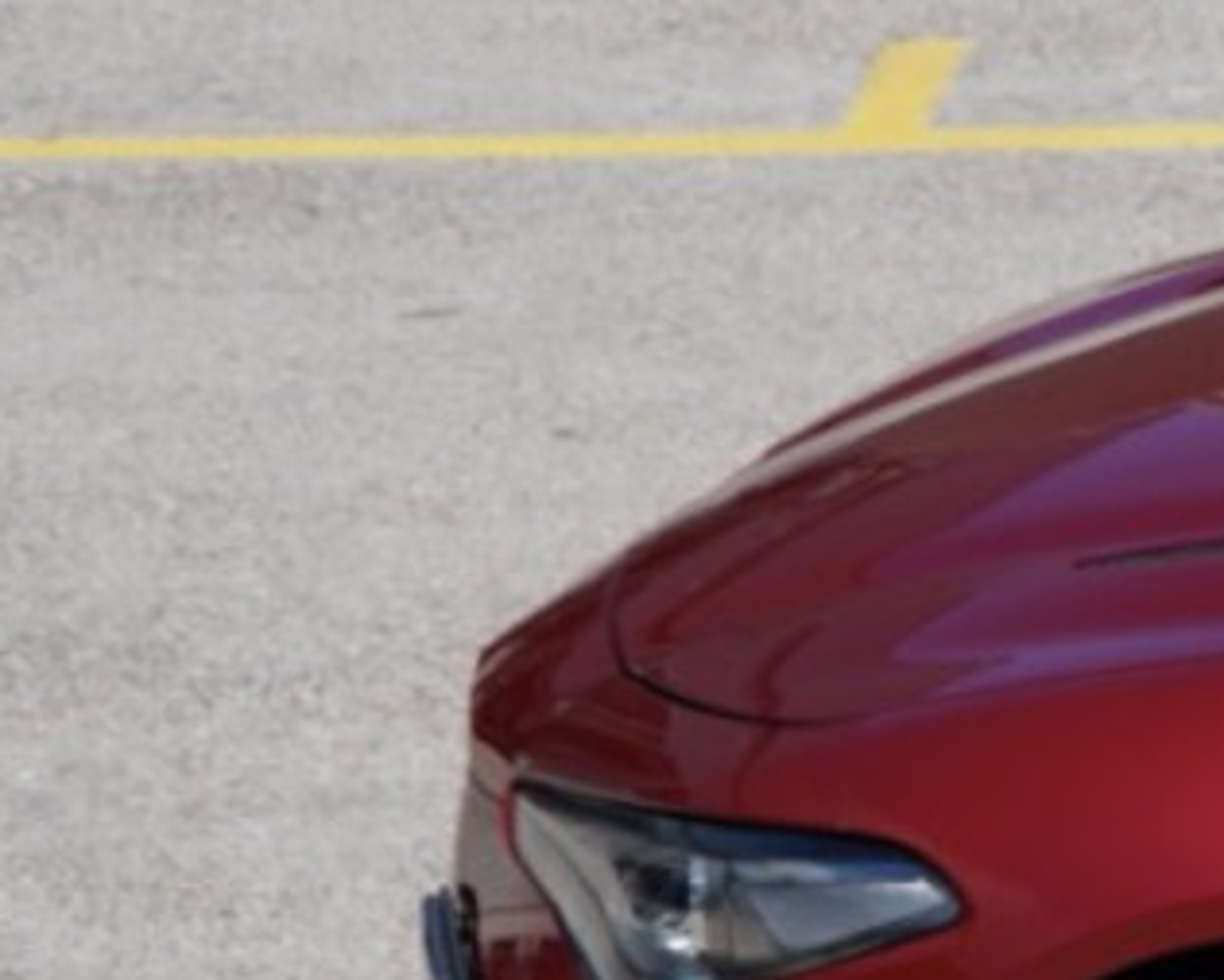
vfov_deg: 4.4
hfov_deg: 5.3
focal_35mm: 348
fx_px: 12610
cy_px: 949
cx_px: 3420
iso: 100
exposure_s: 1/320
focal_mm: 61
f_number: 8
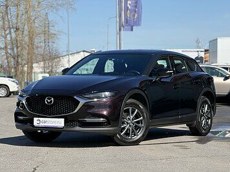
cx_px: 115
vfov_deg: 12.3
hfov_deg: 16.4
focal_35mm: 120
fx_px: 797
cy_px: 86
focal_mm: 15.66
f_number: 2.8
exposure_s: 1/1248
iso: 64
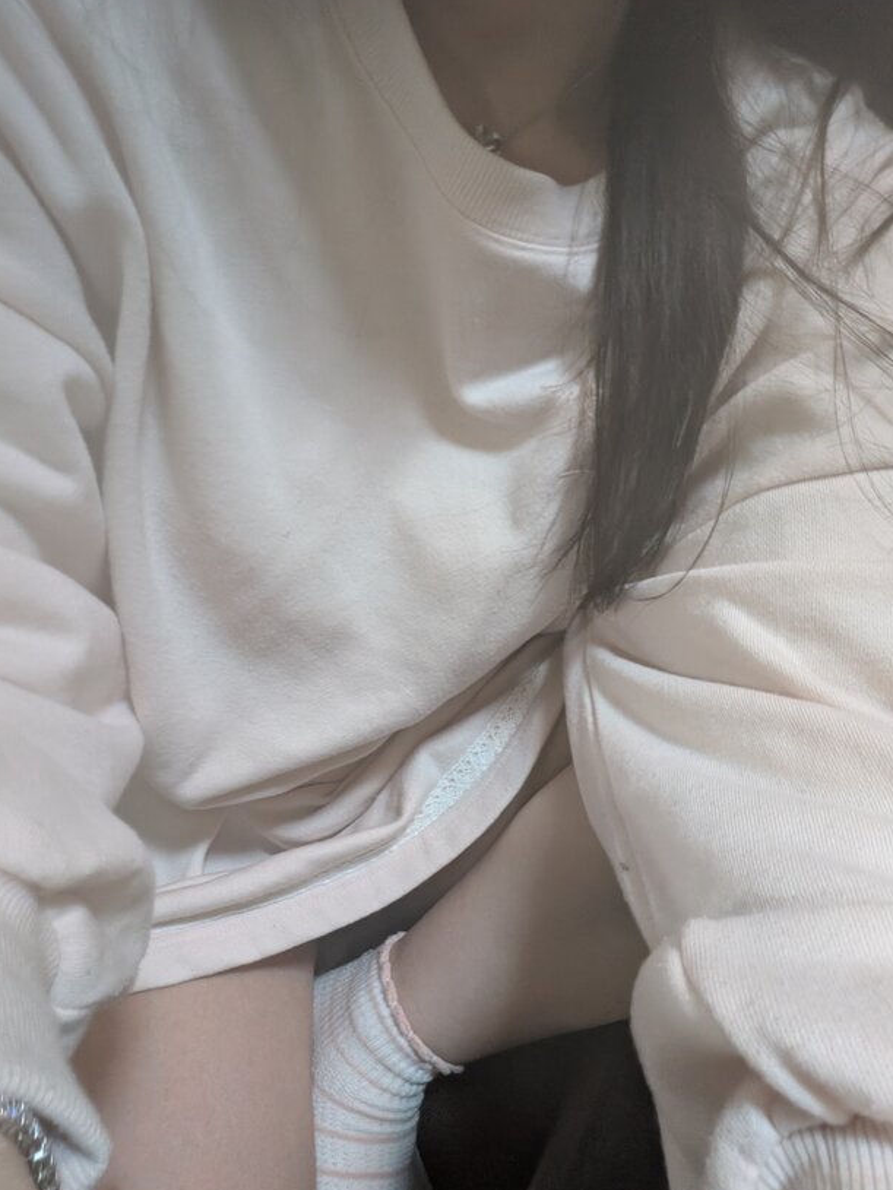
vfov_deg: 76.4
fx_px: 756
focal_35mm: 22
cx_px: 437
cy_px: 584
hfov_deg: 61.1
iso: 462
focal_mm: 2.74
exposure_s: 1/40
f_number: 2.2
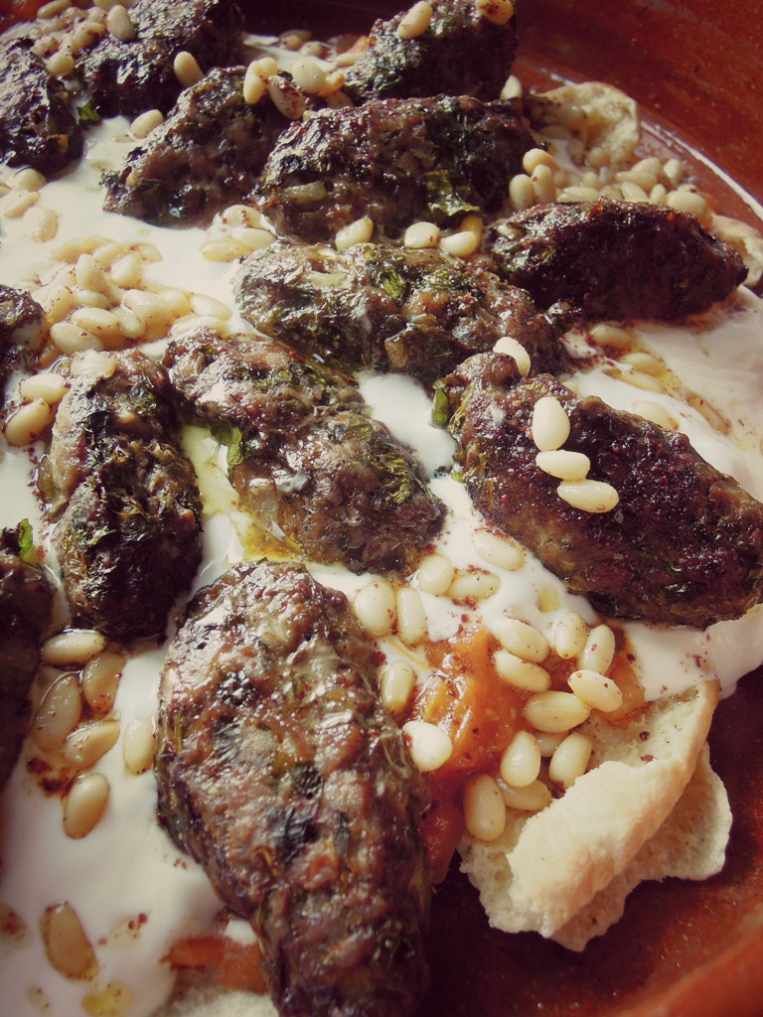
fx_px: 1029
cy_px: 508
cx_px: 382
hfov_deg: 40.7
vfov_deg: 52.6
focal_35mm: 35
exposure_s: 1/60
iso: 160
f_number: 3.2
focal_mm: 6.3
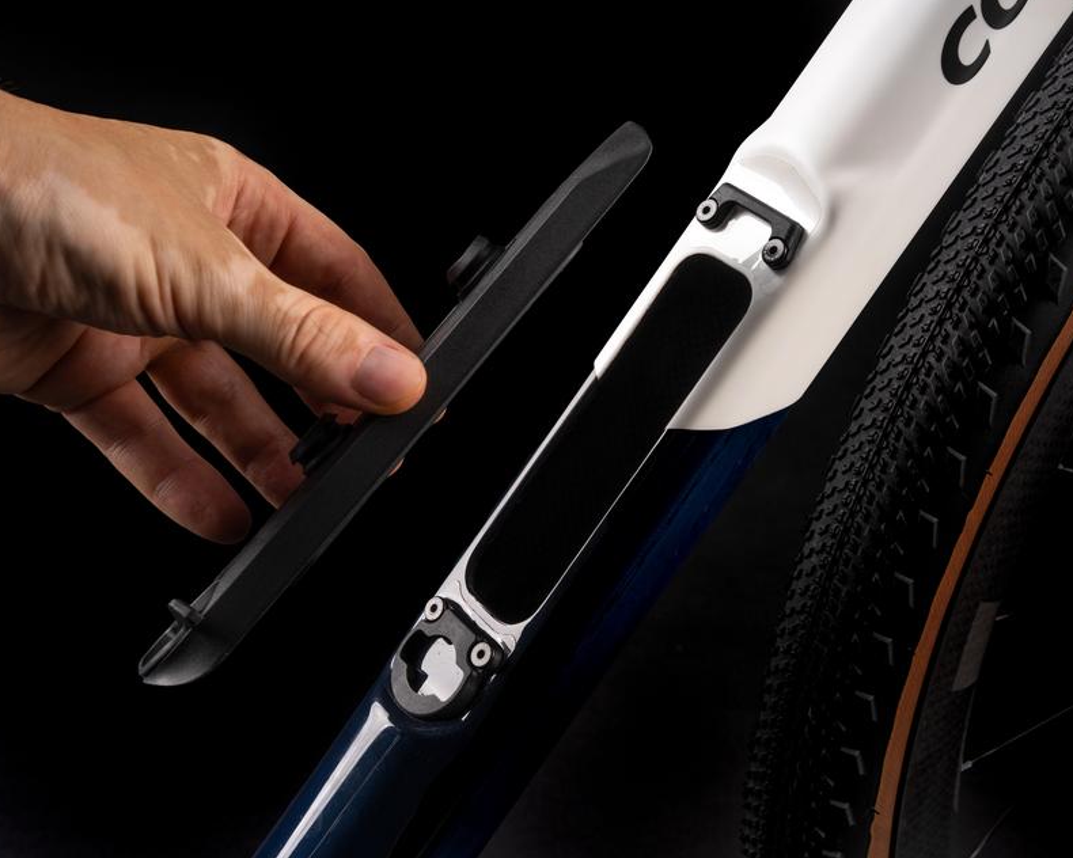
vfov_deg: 26.7
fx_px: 1810
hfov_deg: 32.9
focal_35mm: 57
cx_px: 636
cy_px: 425
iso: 100
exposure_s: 1/160
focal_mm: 50
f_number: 16
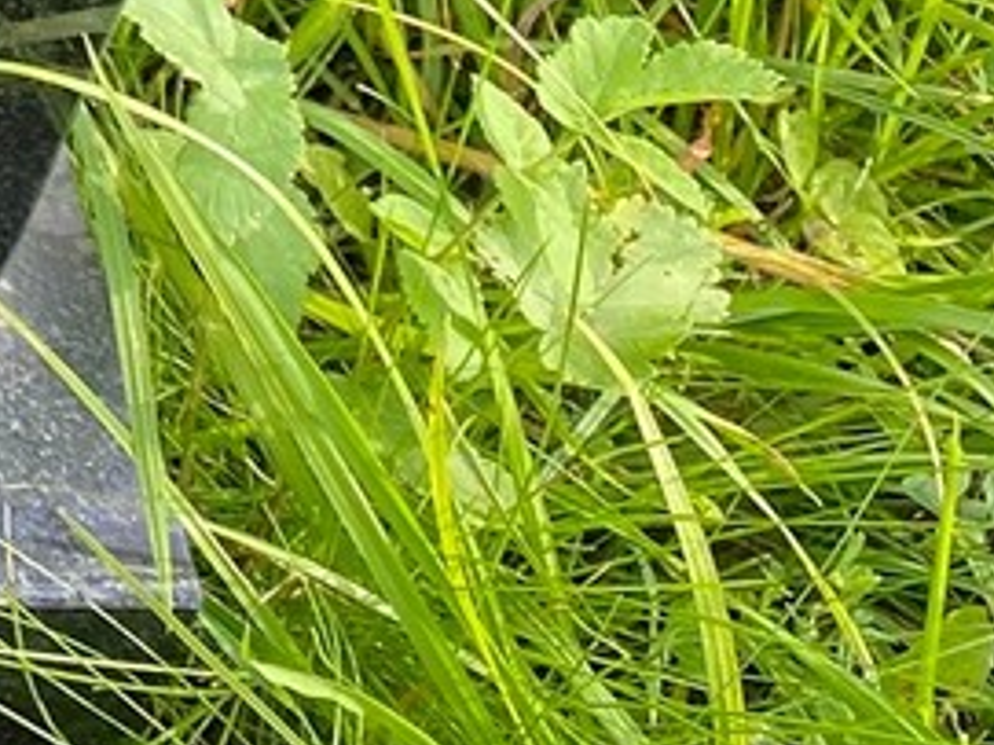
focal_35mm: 138
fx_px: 3961
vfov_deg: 10.1
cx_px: -1097
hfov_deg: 12.4
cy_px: -650
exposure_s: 1/253
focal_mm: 4.25
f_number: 1.8
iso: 32
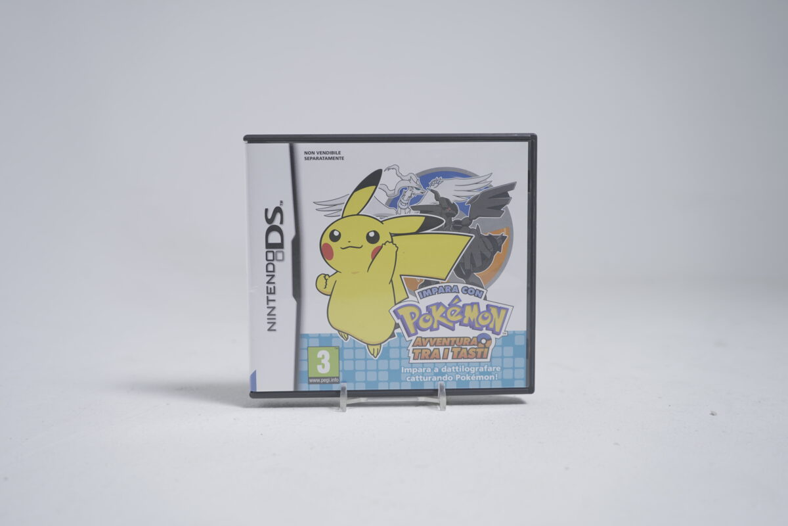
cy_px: 263
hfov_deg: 55.8
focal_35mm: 34
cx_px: 394
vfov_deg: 38.9
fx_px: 744
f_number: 5.6
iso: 100
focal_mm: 34
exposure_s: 1/8
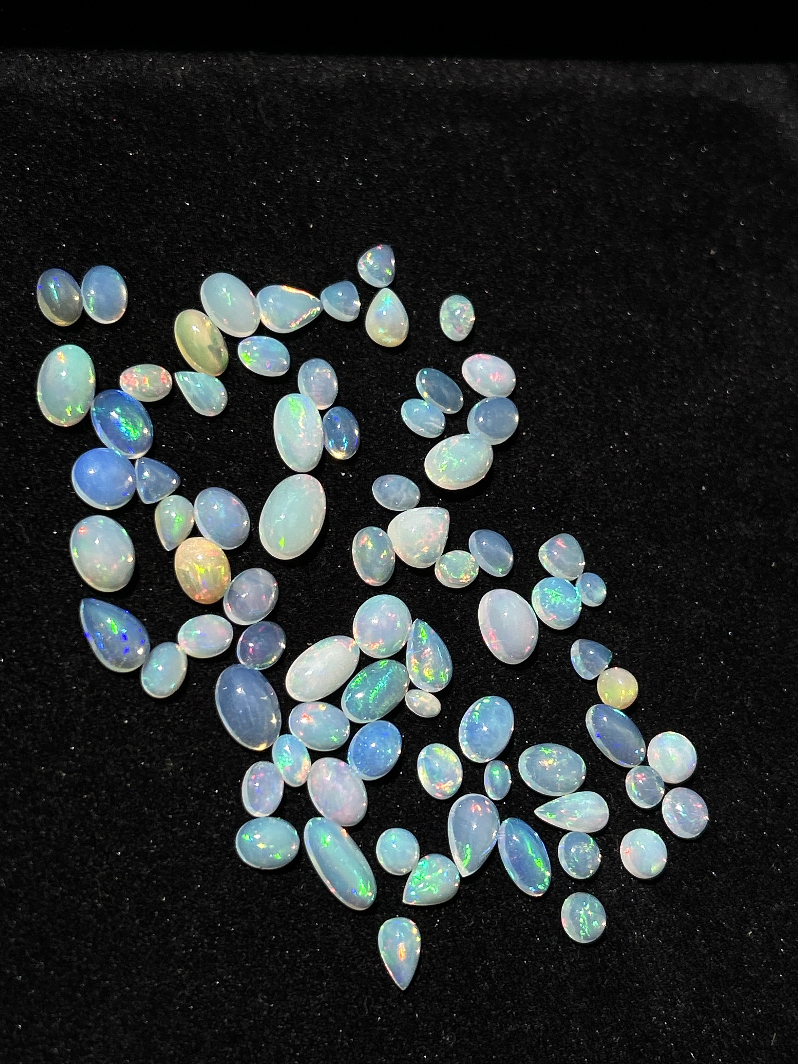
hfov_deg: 28.0
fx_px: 1598
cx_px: 399
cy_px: 532
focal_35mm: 52
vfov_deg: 36.8
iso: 50
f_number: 1.5
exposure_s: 1/14288
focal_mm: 5.7
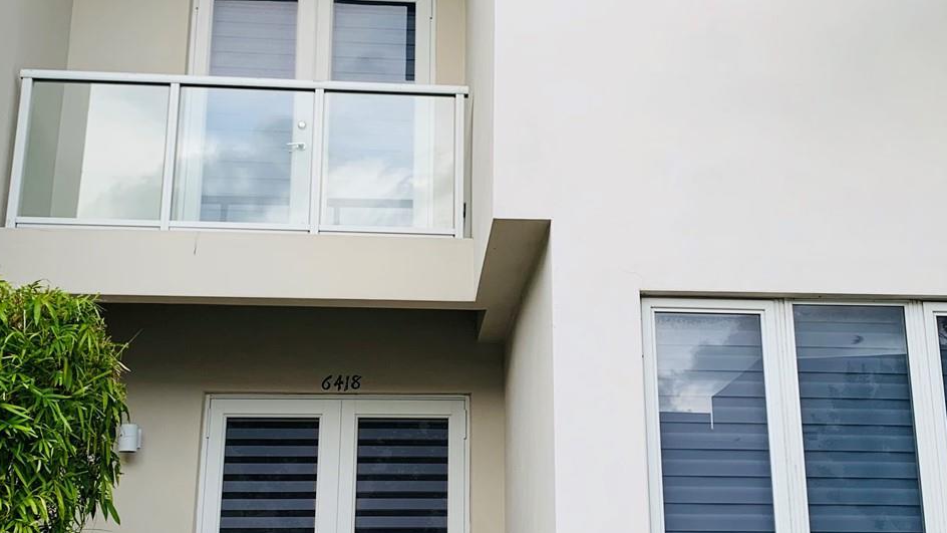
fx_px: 1205
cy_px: 264
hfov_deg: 42.9
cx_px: 490
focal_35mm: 48
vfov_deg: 24.9
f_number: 1.8
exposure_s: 1/121
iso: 25
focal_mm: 4.25
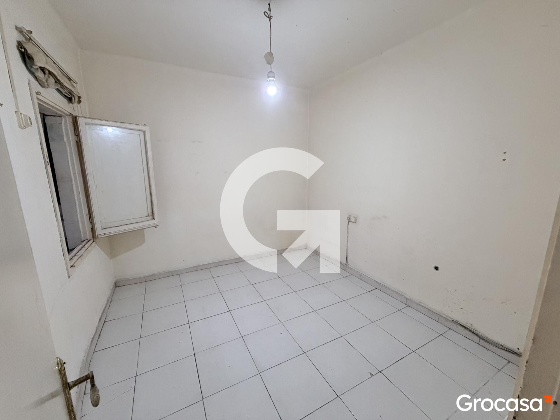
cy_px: 210
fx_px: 226
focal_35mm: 14
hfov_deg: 102.1
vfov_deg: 85.7
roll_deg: +0.7
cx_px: 280
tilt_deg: -12.0
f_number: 2.2
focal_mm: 2.22
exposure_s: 1/50
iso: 500
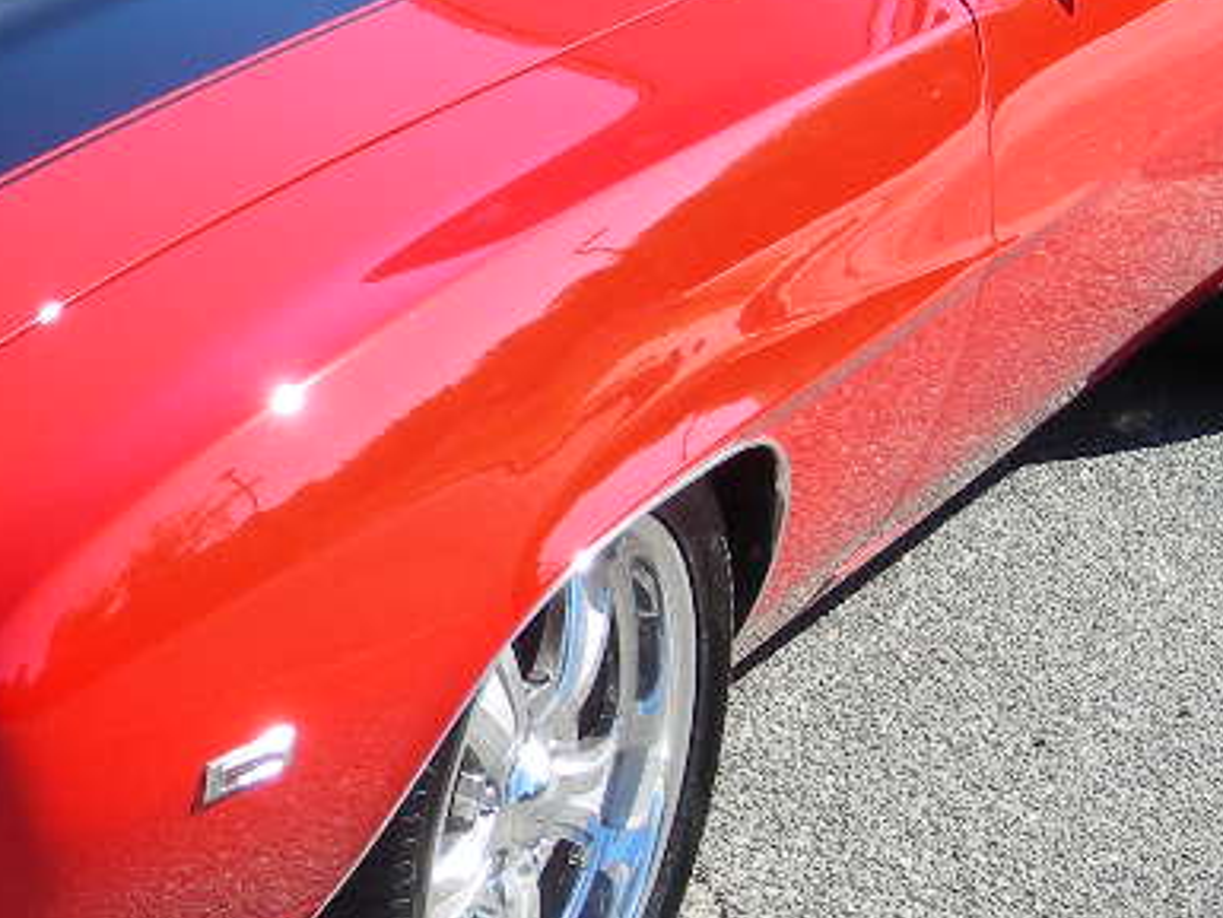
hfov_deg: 17.7
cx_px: 29
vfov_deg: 13.6
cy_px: 308
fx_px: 3852
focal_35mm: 109
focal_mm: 6.8
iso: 50
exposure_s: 1/260
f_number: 3.3
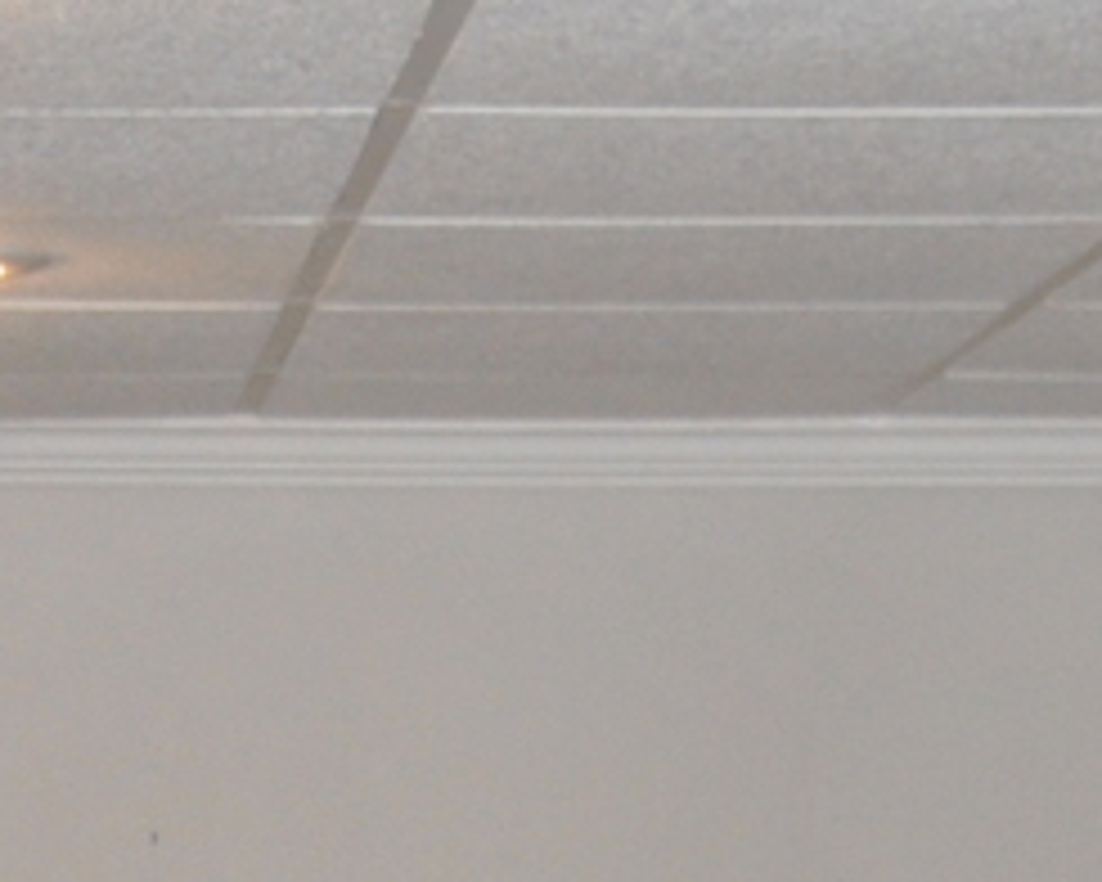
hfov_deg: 8.6
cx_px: -61
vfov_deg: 6.7
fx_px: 7273
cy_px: 1714
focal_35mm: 223
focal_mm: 24
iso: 400
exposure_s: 1/125
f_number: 4
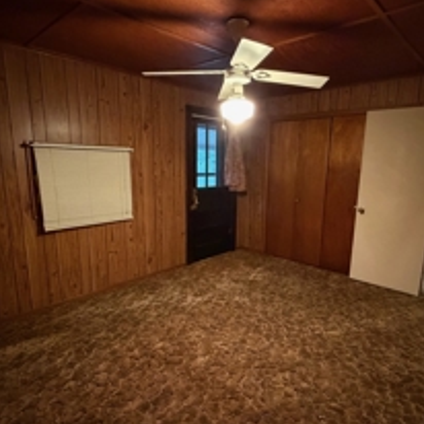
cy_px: 221
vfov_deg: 69.6
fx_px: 305
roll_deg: -0.8
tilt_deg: -11.8
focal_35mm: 22
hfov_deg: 69.4
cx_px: 234
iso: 1250
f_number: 2.2
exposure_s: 1/30
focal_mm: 2.22
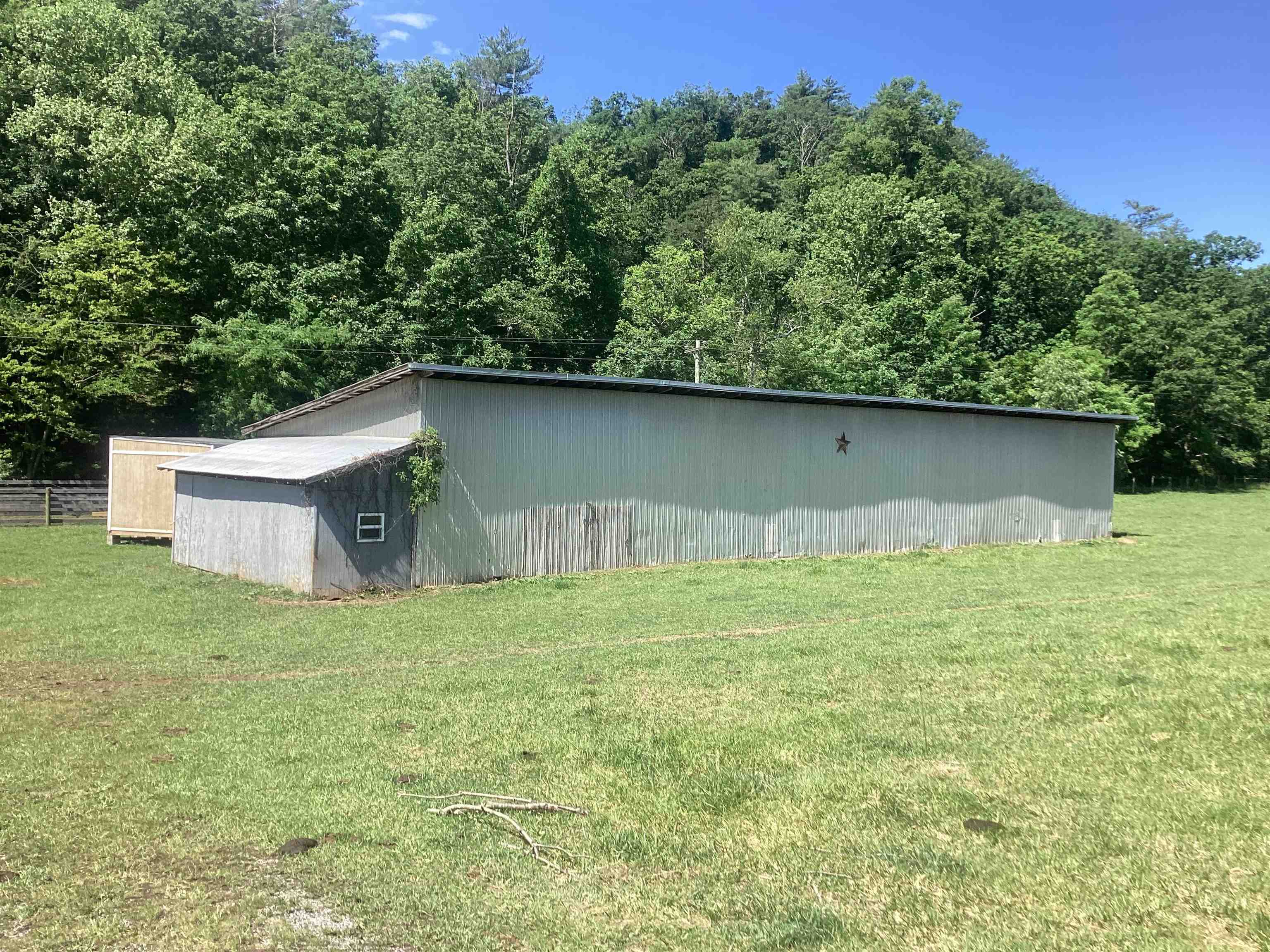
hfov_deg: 58.4
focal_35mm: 31
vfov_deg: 45.4
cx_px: 635
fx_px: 1137
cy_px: 476
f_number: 2.4
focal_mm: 3.3
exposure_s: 1/702
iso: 25
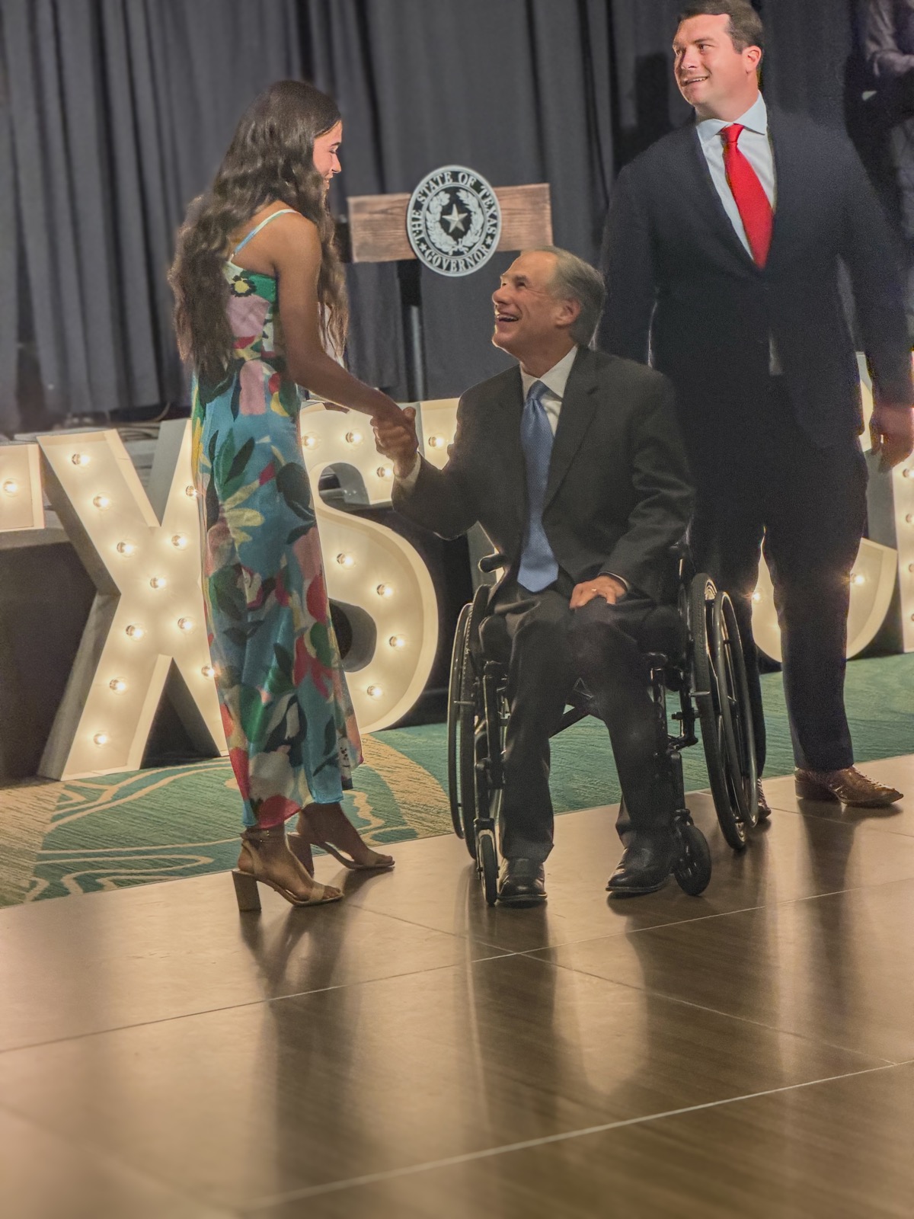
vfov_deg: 19.6
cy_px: 610
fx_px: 3521
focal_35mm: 100
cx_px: 457
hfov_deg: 14.8
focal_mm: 16.89
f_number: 2.8
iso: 500
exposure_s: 1/60
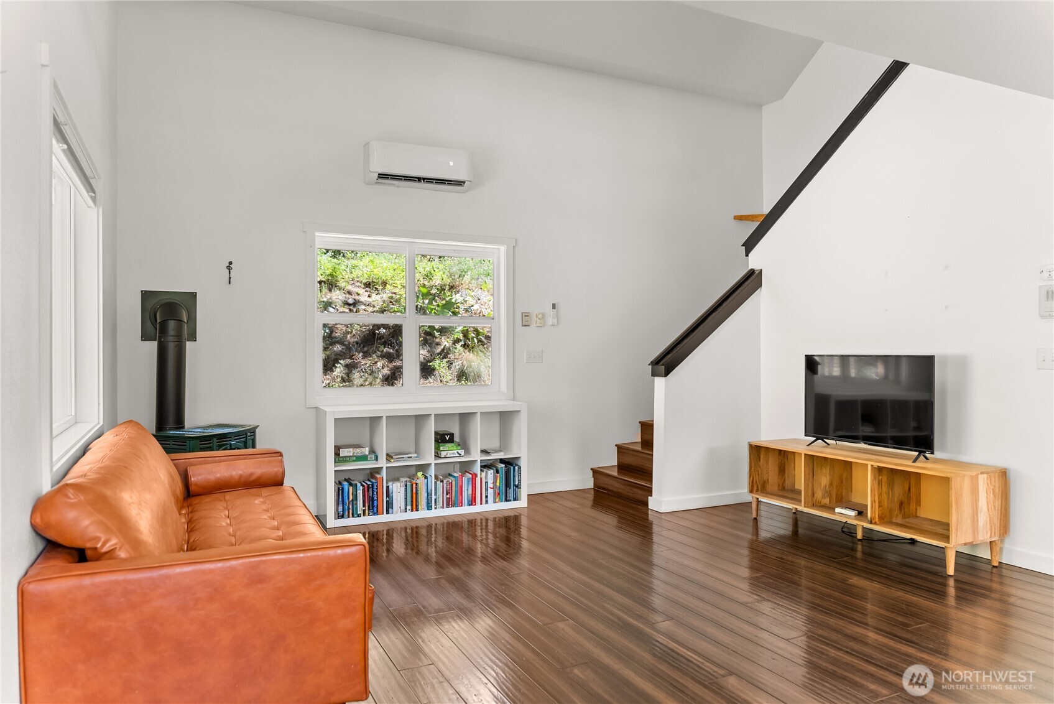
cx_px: 527
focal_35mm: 24
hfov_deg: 73.7
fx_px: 703
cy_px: 352
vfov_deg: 53.2
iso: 400
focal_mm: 24
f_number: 3.2
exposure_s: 1/15
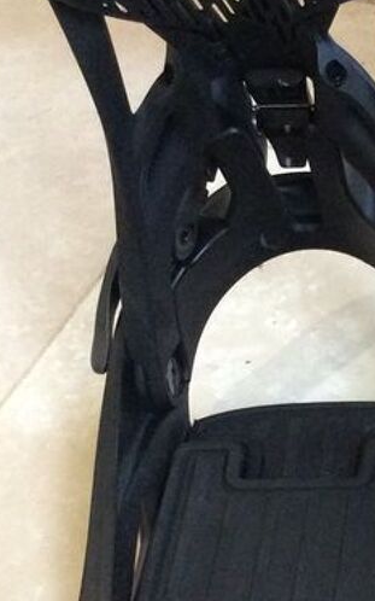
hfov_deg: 13.5
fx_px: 1489
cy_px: 444
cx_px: 575
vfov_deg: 22.6
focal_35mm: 91
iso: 250
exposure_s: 1/25
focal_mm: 3.3
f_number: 2.4
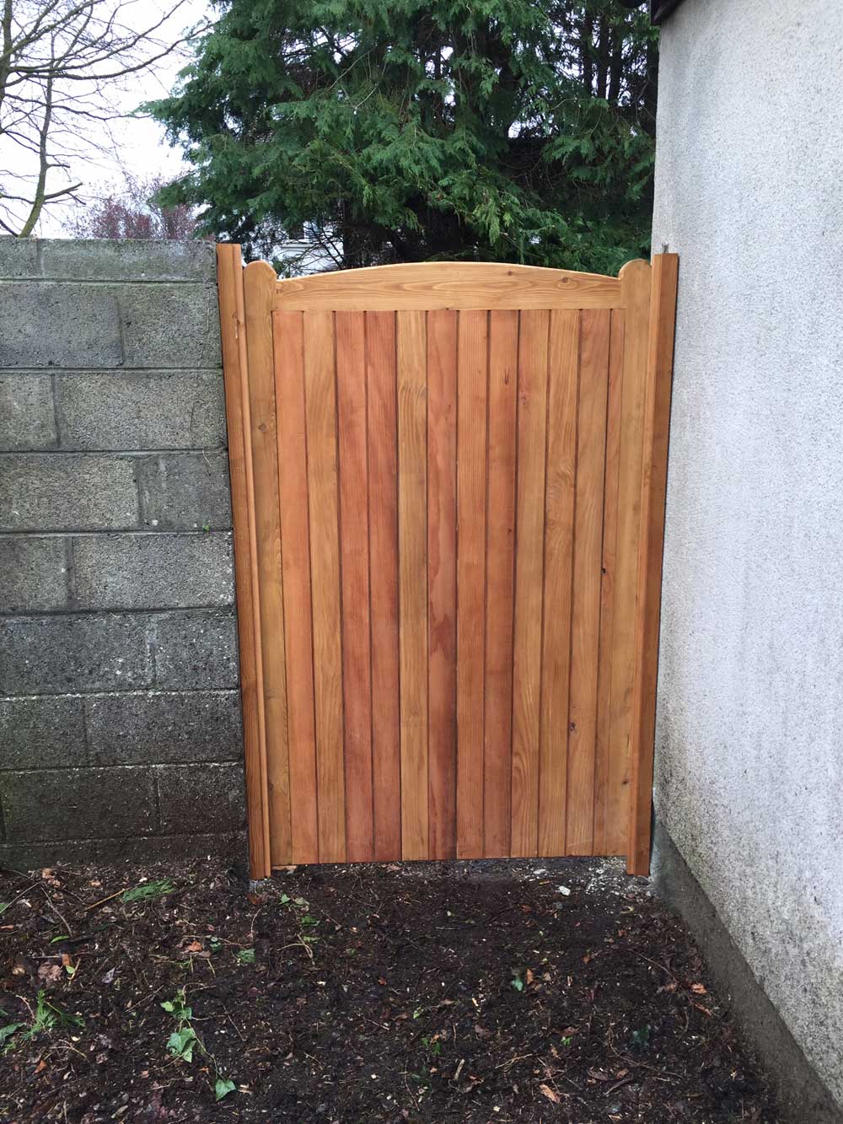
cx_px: 422
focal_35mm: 29
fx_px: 941
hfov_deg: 48.2
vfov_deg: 61.7
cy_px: 562
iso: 32
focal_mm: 4.15
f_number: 2.2
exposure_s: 1/111
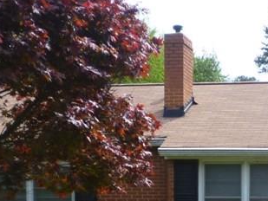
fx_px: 744
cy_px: 269
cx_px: 267
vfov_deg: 14.7
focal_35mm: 96
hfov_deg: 19.8
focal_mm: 5.2
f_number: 3.3
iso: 80
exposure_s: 1/320
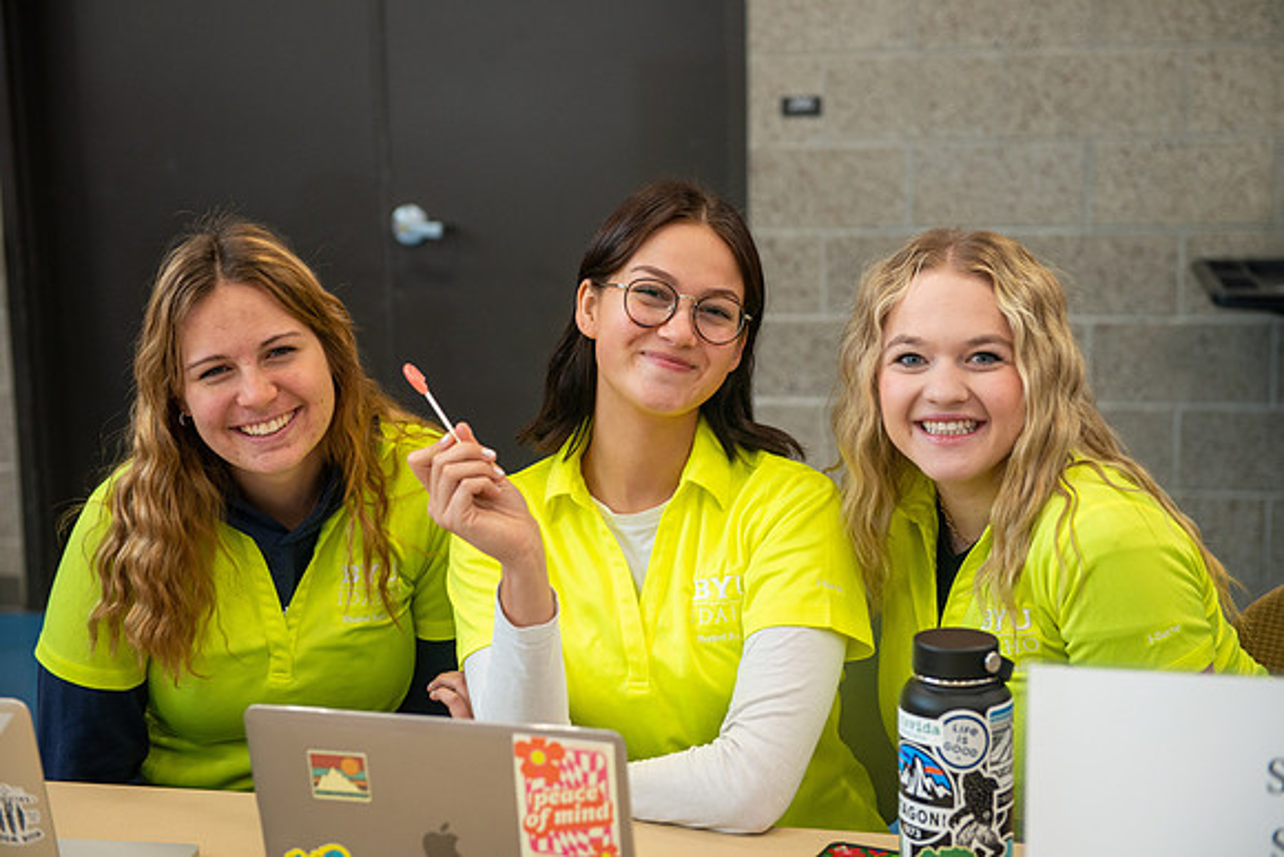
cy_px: 428
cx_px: 642
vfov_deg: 22.6
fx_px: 2140
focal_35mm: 60
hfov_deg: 33.4
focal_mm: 60
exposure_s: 1/160
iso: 640
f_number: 3.2
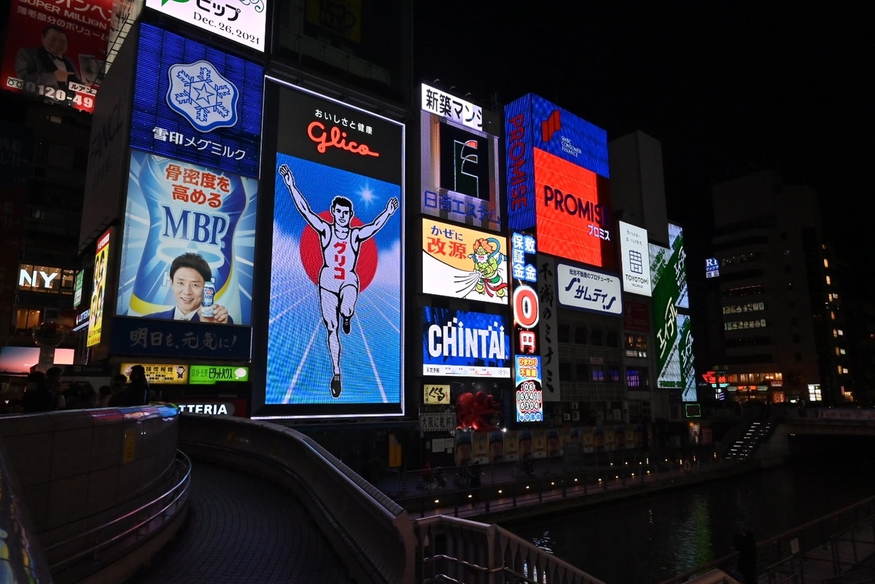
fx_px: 583
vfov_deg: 53.1
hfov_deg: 73.7
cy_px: 292
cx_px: 438
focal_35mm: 24
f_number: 8
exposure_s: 1/1250
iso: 3200
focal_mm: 24
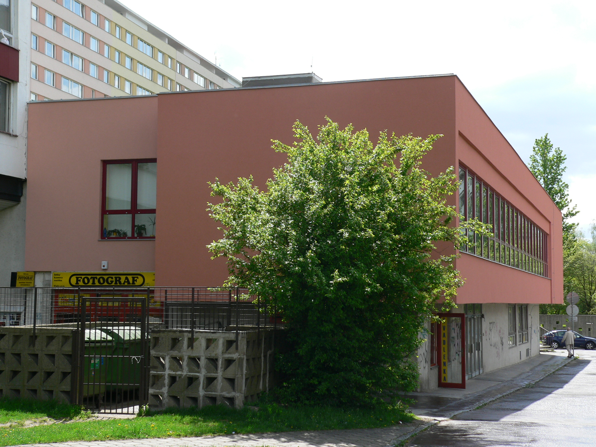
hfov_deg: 33.2
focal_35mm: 58
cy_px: 224
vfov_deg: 25.2
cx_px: 298
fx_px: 999
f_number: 4
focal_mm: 9.6
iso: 80
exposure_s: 1/320
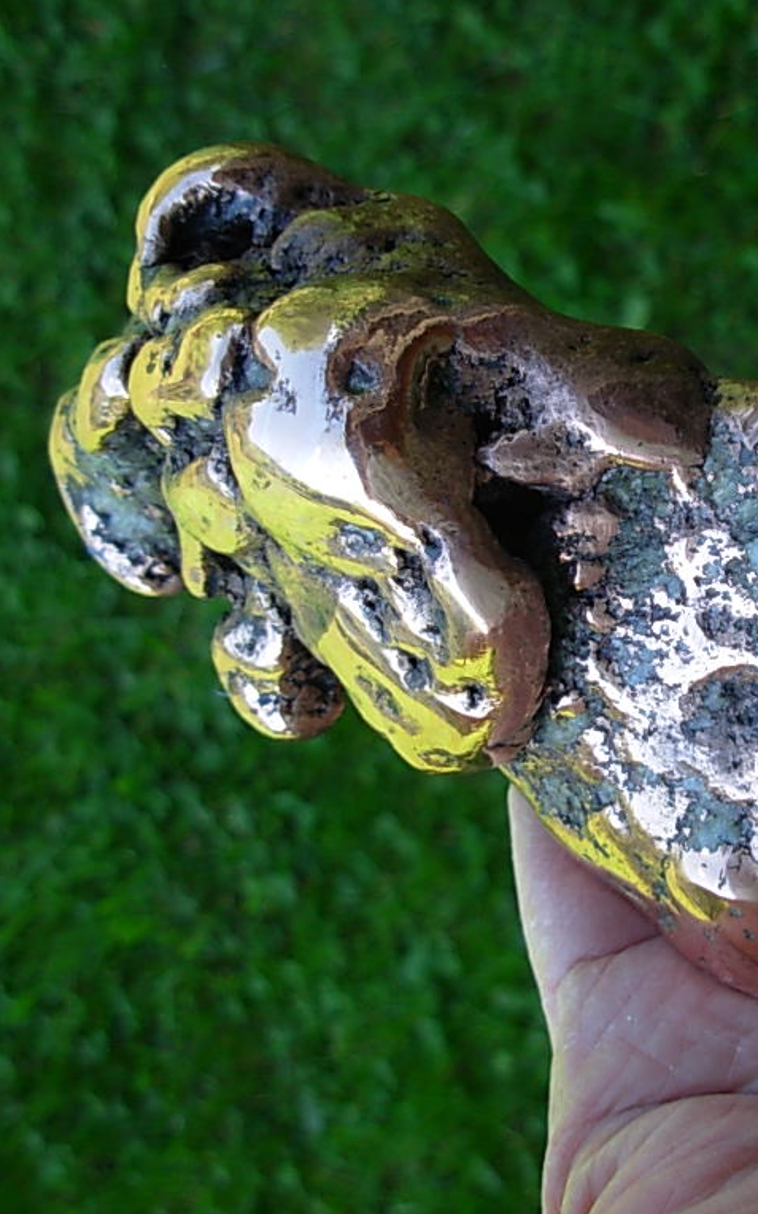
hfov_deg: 22.9
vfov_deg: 37.5
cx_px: 780
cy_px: 607
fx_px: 1786
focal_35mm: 54
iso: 50
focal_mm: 6.3
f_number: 2.9
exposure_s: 1/144
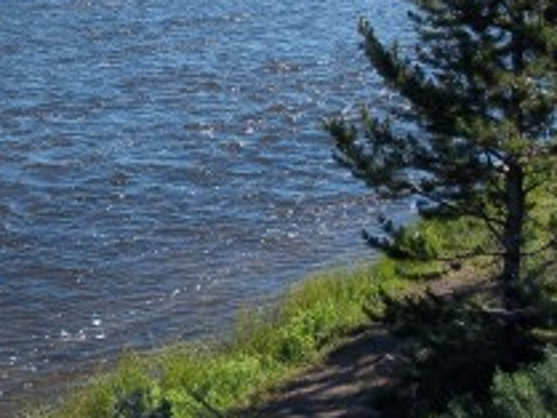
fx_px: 1111
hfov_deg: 27.6
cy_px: 104
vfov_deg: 21.2
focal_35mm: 69
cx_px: 112
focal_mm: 6.5
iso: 80
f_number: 8
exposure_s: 1/160
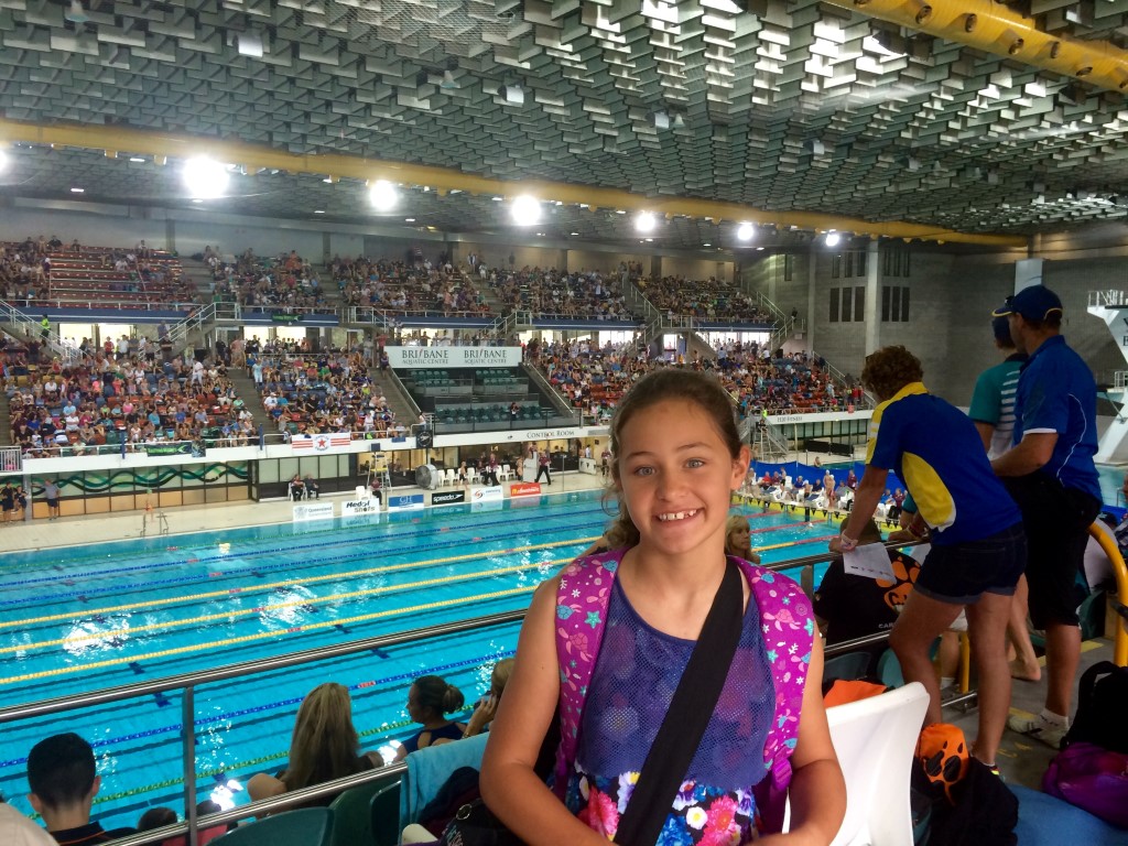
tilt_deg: -4.7
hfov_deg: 61.7
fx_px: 945
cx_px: 564
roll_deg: -0.4
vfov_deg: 48.2
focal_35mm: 29
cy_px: 423
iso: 100
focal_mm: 4.15
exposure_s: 1/33
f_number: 2.2
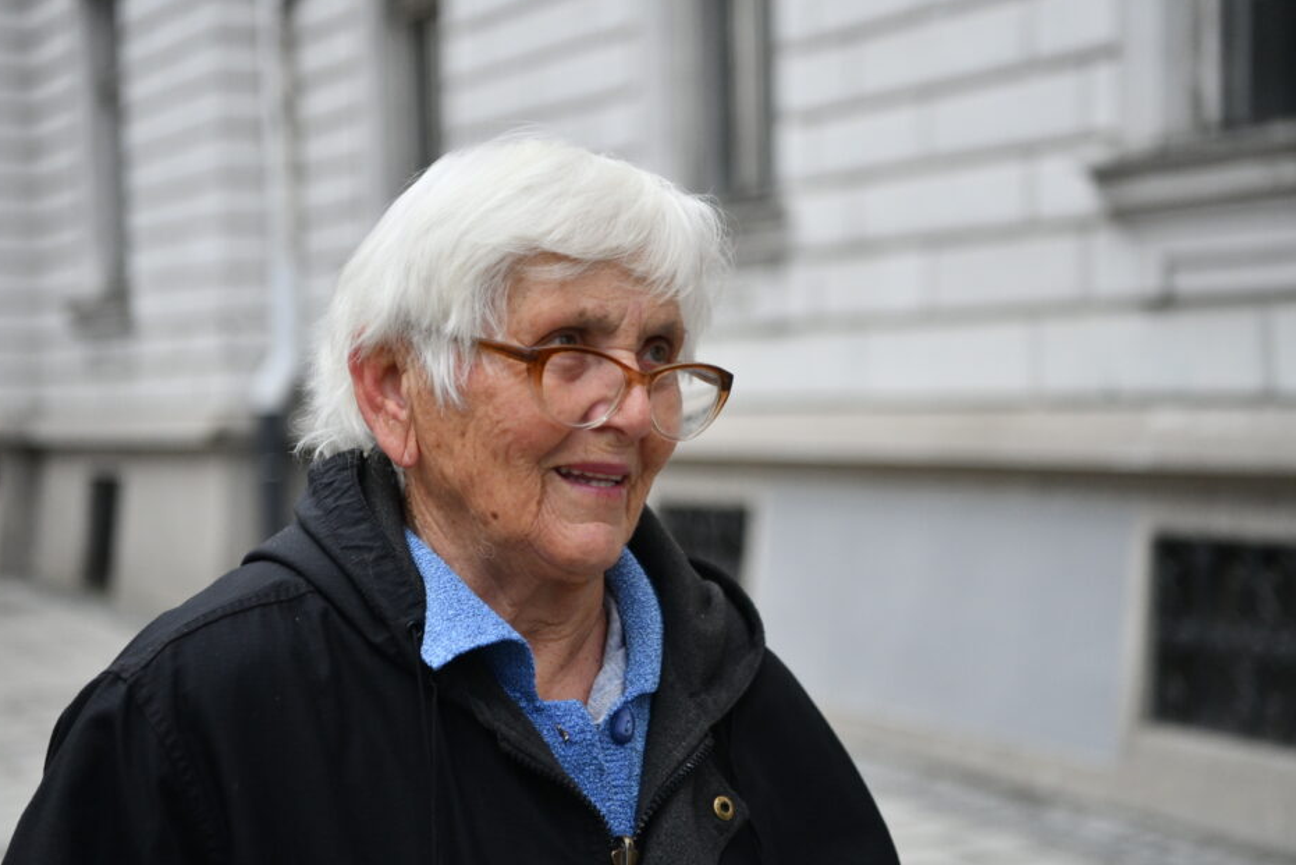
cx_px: 606
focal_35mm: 66
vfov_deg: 20.6
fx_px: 2376
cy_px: 416
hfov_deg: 30.5
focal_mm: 60
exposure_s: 1/8000
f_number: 2.8
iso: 800
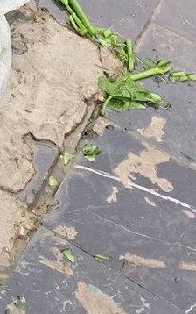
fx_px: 1315
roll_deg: +2.5
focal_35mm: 154
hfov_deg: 7.0
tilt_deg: -32.3
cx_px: -513
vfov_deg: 11.9
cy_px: -338
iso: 25
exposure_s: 1/415
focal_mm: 4.25
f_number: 1.8
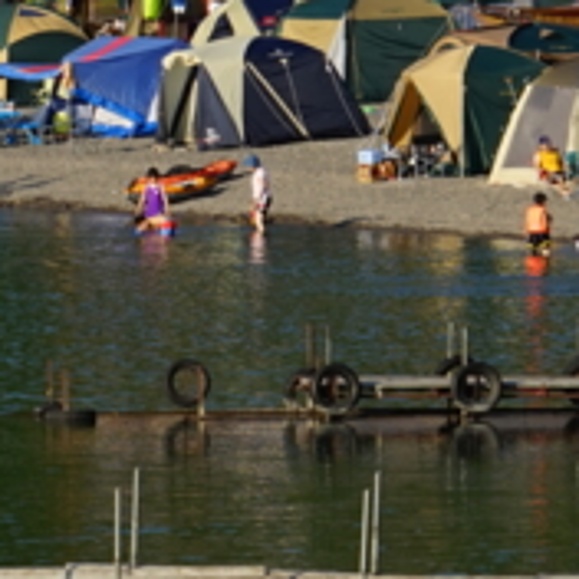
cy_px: 196
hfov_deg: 2.6
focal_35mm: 675
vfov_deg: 2.6
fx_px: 12774
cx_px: -158
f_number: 9
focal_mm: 117
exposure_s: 1/250
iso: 100
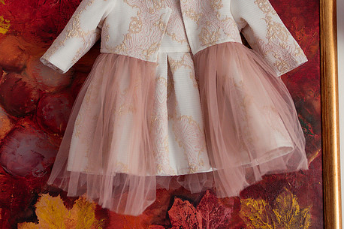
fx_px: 449
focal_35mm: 47
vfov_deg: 28.5
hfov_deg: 41.9
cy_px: 86
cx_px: 175
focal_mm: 35
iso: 800
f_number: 2.5
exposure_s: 1/250
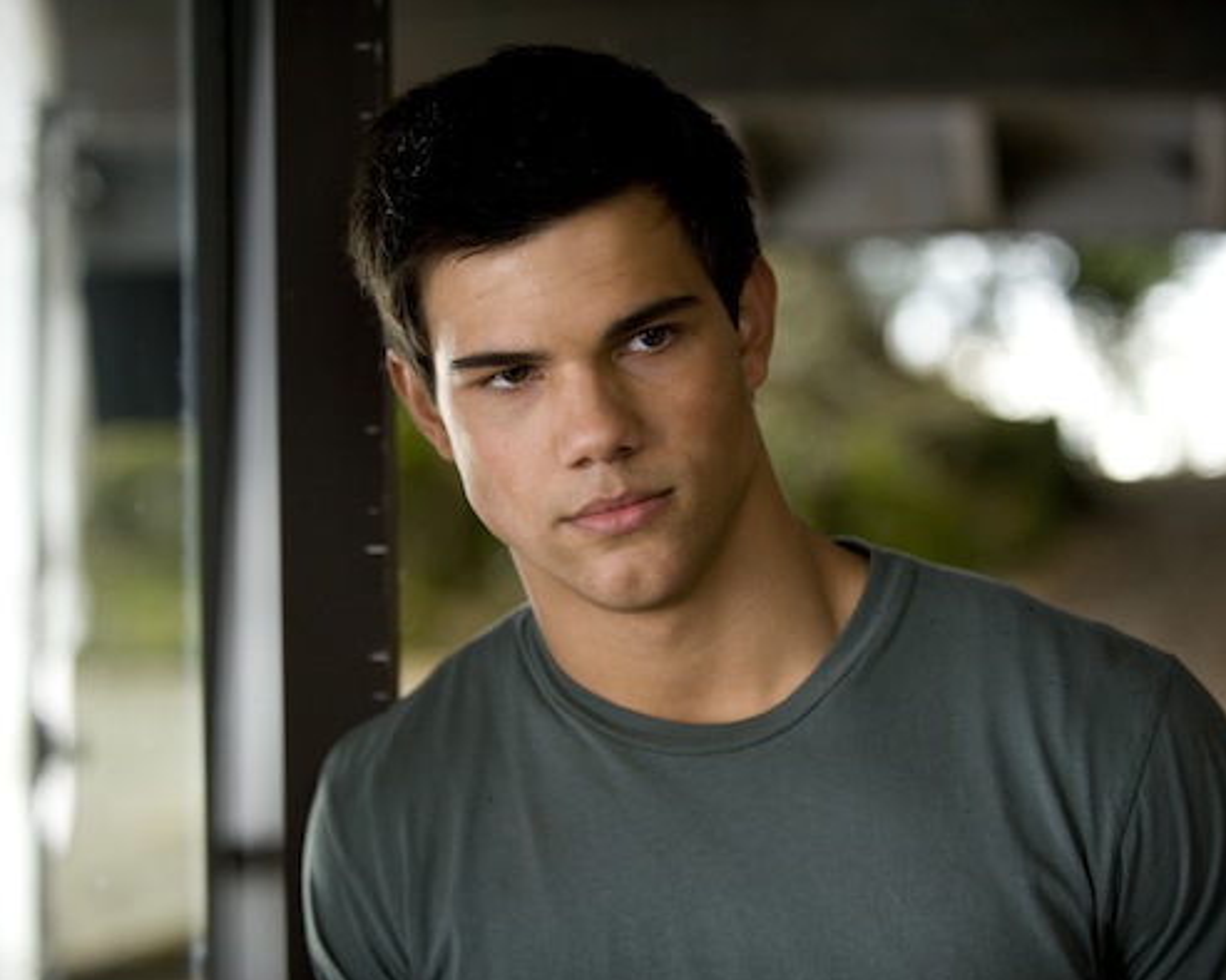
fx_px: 2902
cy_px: 495
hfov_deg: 23.9
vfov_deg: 19.2
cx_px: 562
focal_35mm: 80
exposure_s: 1/125
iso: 500
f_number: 2.8
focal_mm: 70
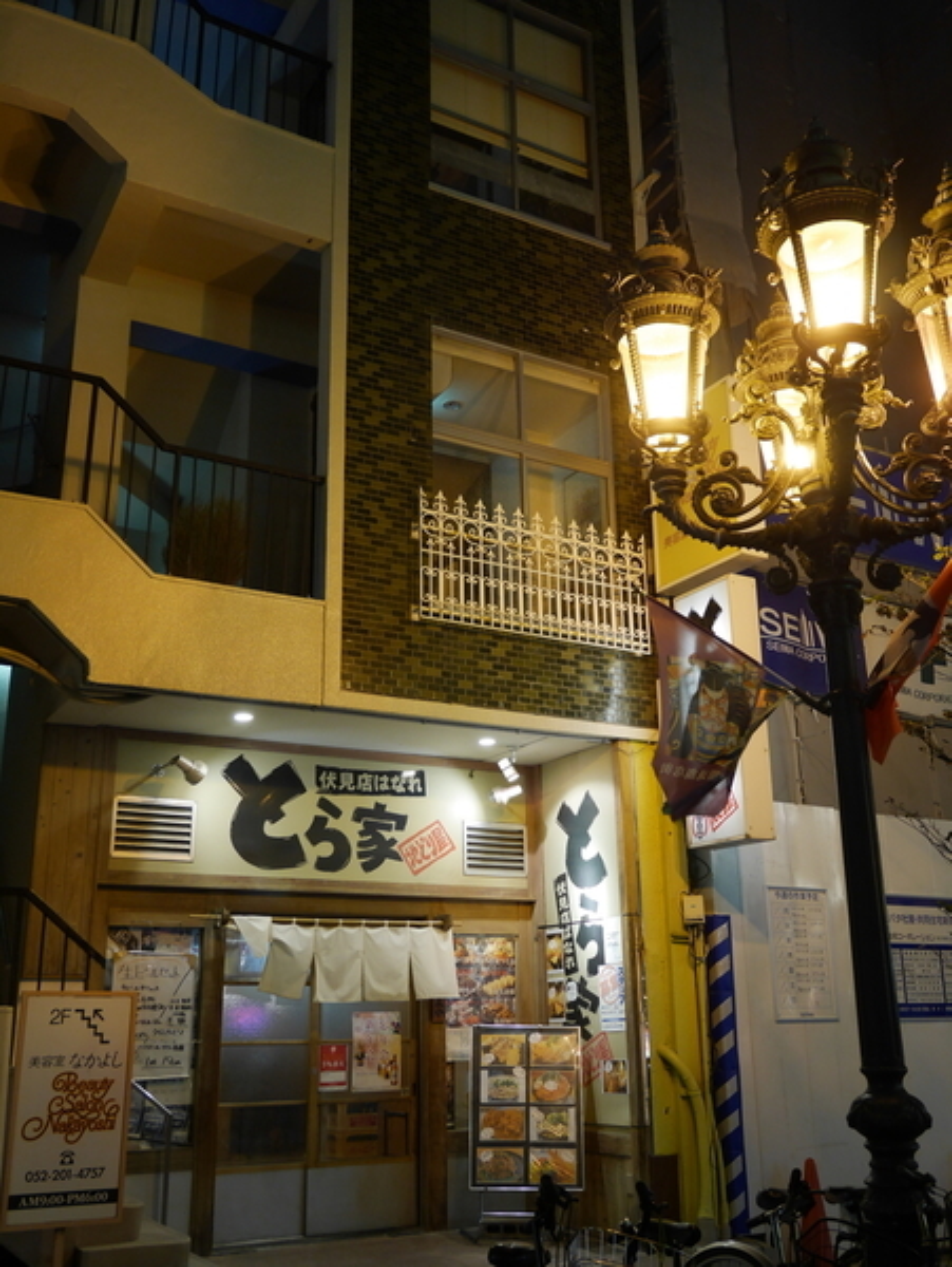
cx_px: 476
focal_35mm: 34
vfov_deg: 53.9
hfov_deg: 41.8
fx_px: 1245
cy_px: 634
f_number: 4.1
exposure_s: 1/20
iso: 800
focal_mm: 17
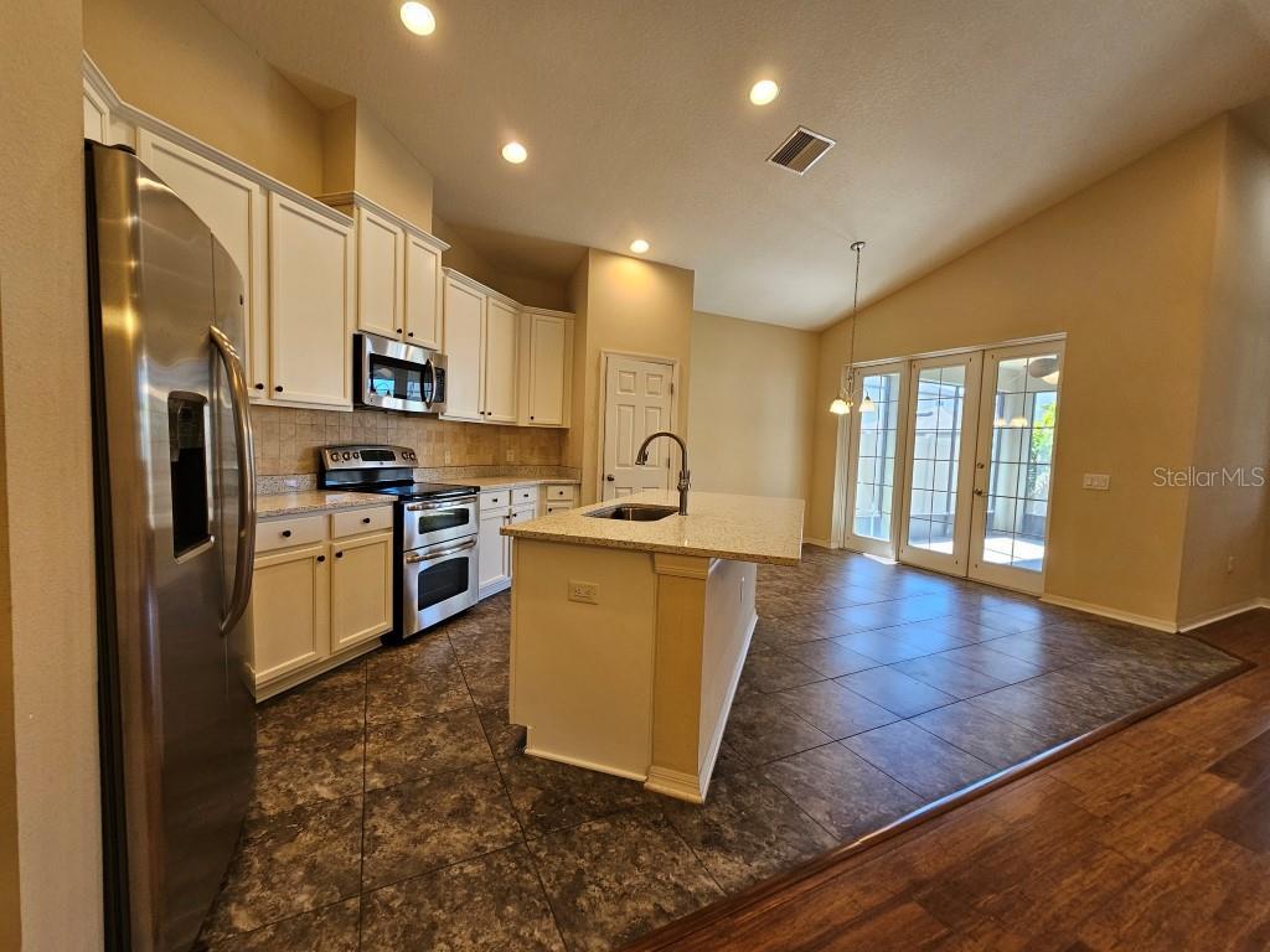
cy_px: 476
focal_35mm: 13
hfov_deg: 106.2
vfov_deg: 89.9
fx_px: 477
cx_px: 635
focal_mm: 2.2
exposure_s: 1/60
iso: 125
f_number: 2.2
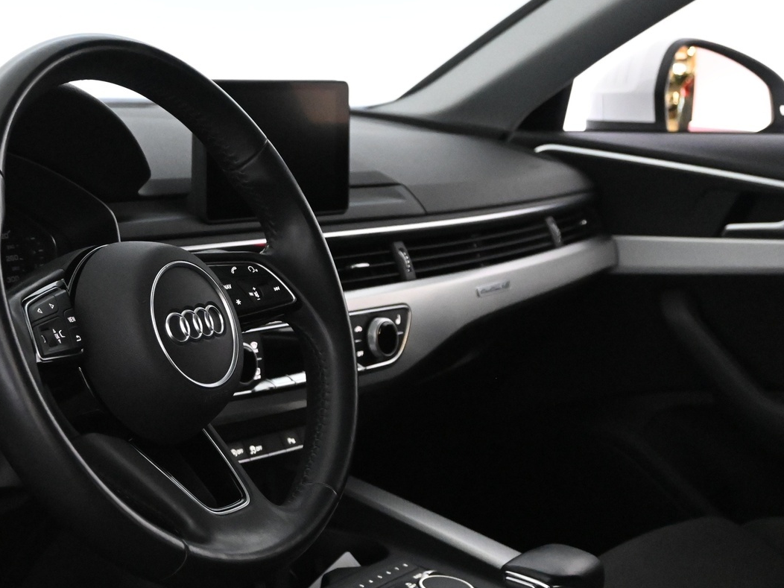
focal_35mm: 78
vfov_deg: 19.0
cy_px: 312
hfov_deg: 25.0
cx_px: 279
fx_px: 1761
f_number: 5.3
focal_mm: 35
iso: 8000
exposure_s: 1/60
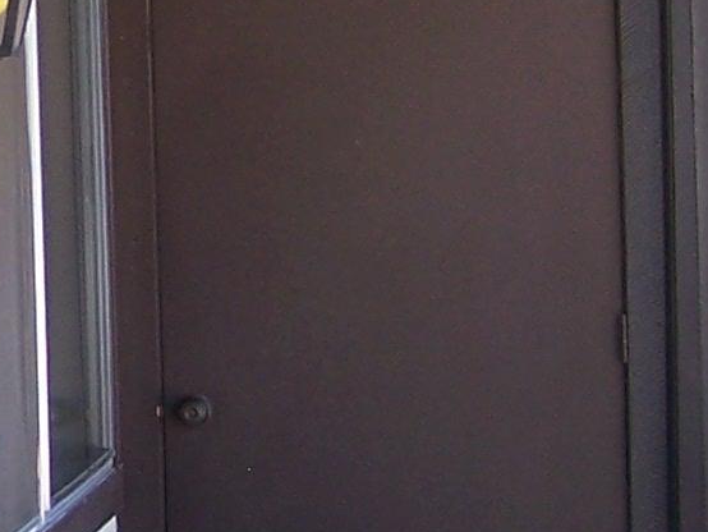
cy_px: 230
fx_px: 3233
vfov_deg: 9.4
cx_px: -245
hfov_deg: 12.1
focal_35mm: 158
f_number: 2.8
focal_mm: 6.3
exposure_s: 1/60
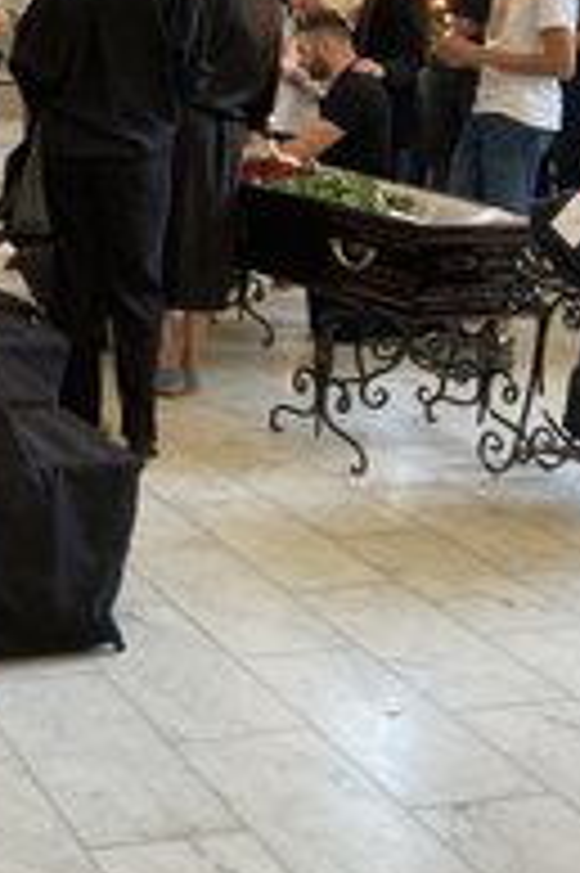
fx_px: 1452
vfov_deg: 33.2
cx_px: -175
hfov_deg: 20.6
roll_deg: -1.3
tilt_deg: -11.8
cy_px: 315
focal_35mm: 60
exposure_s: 1/60
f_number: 1.8
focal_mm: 3.99
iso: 200
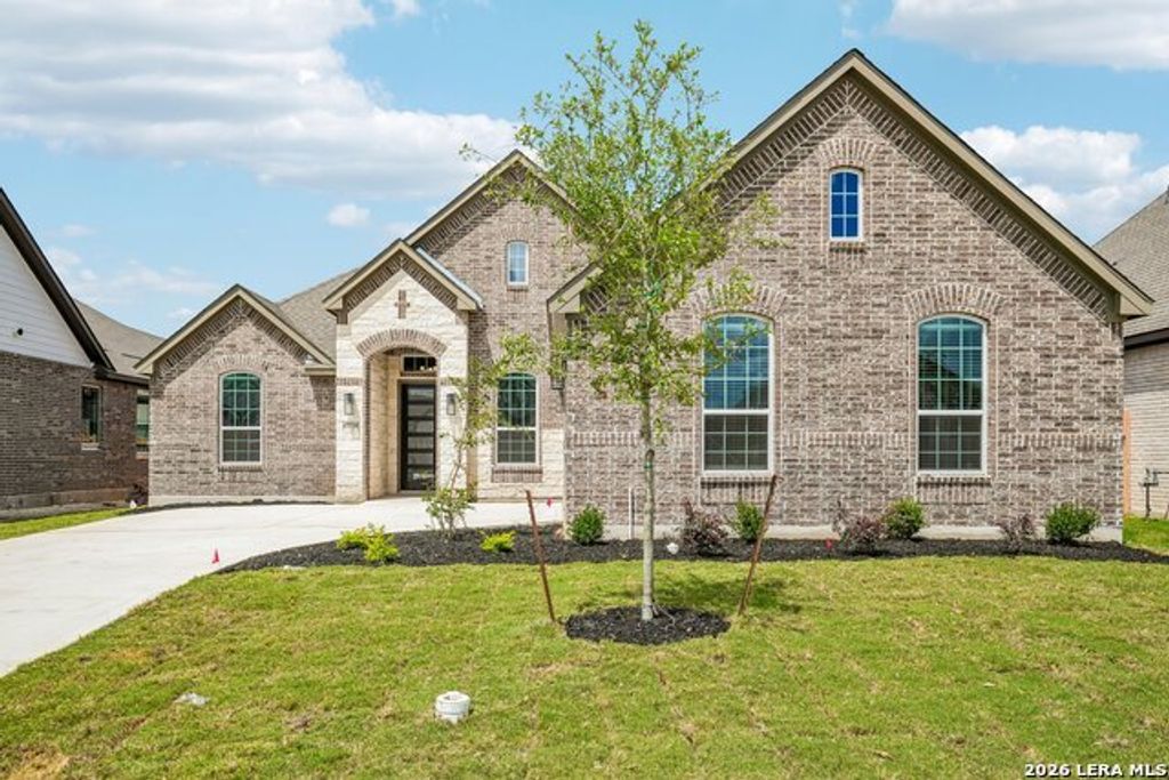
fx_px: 942
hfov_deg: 63.7
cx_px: 584
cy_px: 390
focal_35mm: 29
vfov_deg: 45.0
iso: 200
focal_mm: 29
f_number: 8
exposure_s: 1/750
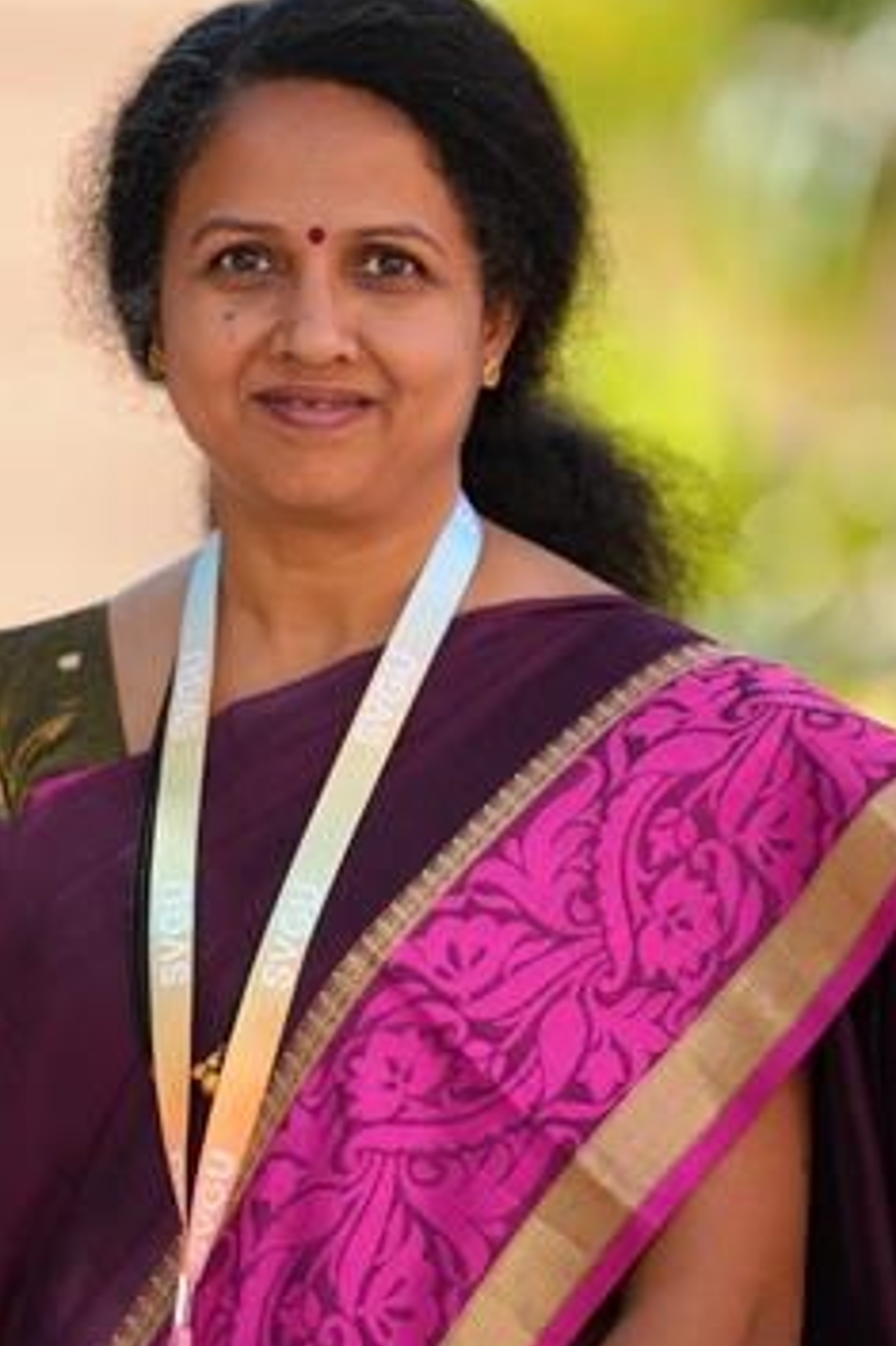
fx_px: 9491
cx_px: 383
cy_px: 595
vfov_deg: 8.1
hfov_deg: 5.4
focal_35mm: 254
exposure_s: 1/500
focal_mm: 200
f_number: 2.8
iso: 200
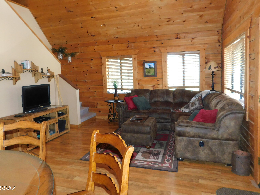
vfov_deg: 53.0
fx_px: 195
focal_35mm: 26
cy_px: 88
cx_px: 118
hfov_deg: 67.2
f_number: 3
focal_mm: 4
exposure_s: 1/30
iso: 320
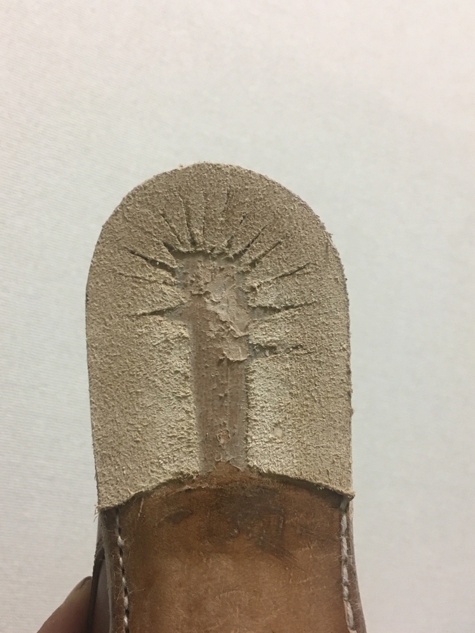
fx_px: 640
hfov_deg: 40.7
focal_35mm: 35
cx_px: 226
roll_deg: -10.6
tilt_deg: +7.2
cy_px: 345
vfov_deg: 52.5
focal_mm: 4.15
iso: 100
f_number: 2.2
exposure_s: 1/30
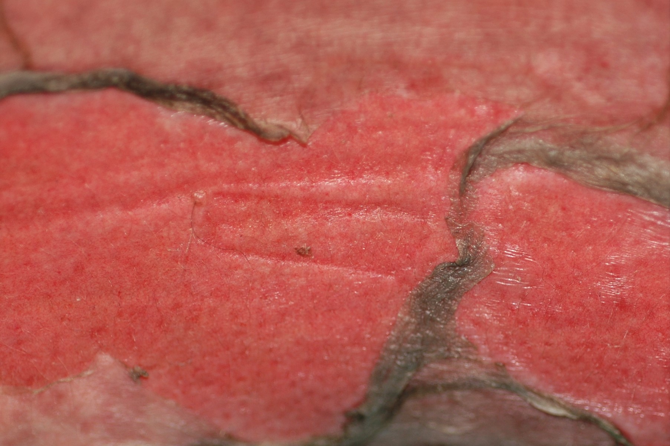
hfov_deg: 22.6
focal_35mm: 90
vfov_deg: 15.2
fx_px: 1673
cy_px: 223
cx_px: 335
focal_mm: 60
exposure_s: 1/60
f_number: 3.3
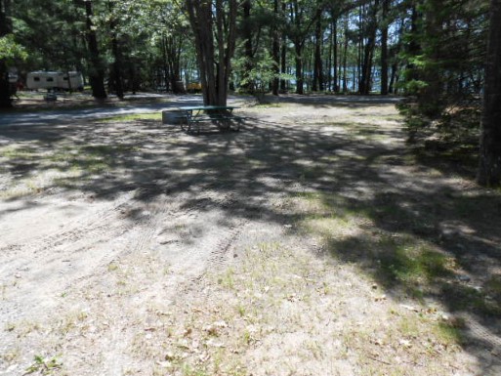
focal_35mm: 30
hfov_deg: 60.0
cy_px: 188
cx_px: 250
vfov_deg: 46.8
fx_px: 434
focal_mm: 5.3
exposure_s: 1/320
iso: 80
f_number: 3.8
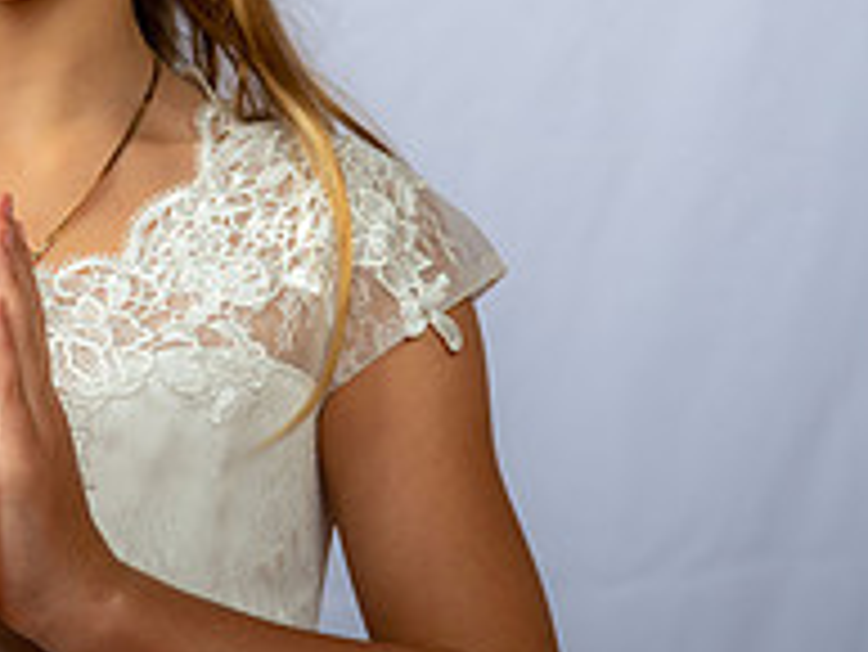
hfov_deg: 9.5
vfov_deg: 7.1
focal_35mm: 208
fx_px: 5219
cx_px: 112
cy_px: 103
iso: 250
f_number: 6.3
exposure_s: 1/200
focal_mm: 72
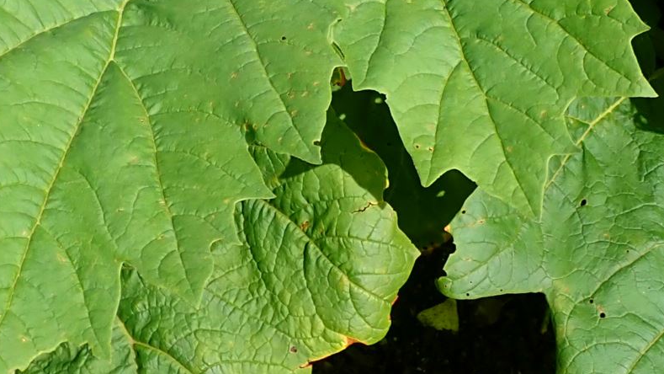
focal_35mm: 105
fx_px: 1849
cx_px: 226
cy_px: -24
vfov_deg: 11.4
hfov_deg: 20.3
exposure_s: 1/640
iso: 100
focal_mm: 6.86
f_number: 3.5
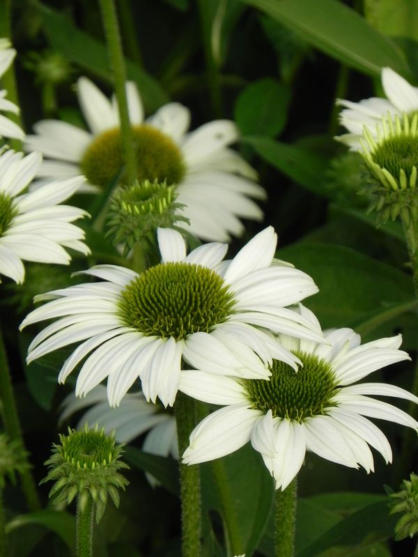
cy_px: 278
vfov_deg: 5.9
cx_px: 209
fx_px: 5426
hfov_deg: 4.4
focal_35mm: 337
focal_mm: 59.9
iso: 160
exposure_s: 1/800
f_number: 5
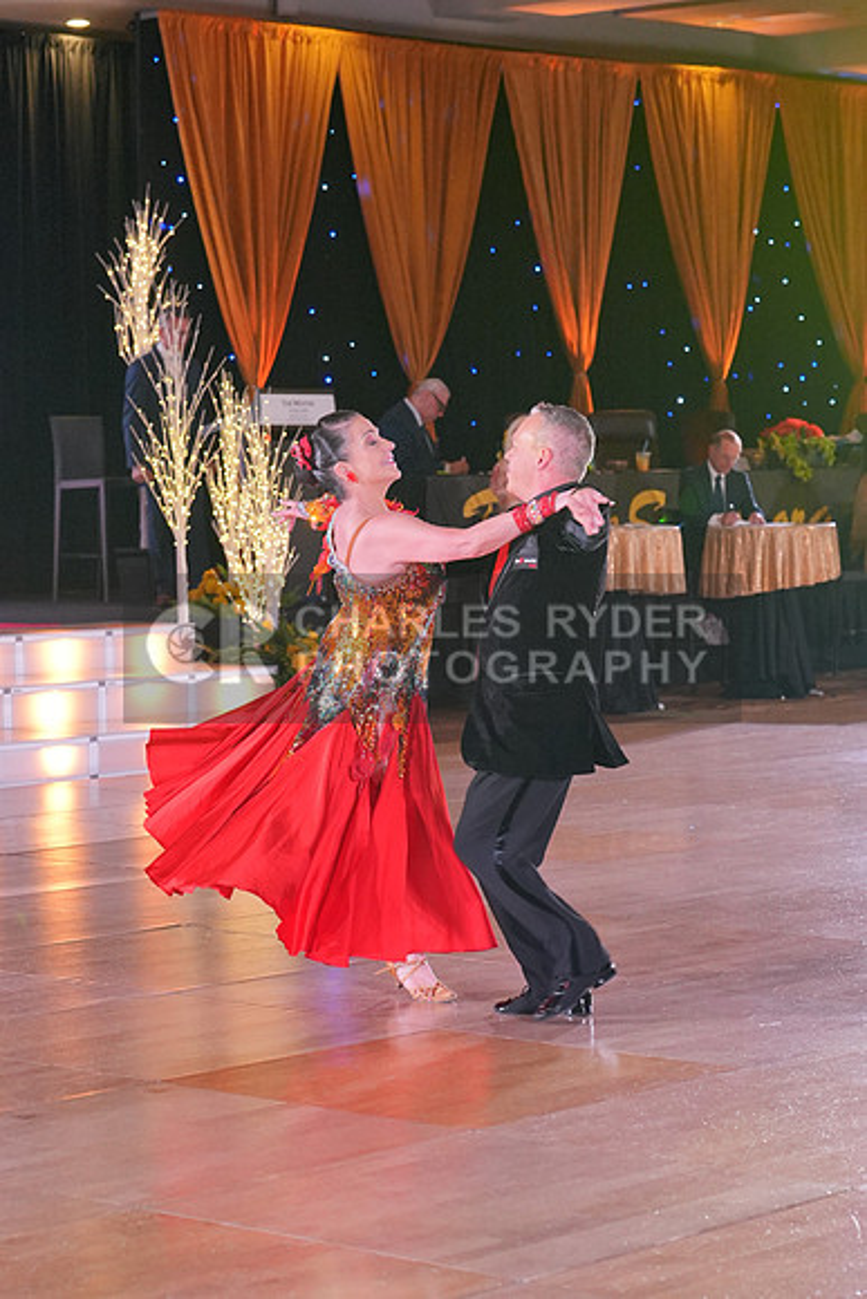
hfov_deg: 14.3
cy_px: 650
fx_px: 3466
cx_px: 434
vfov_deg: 21.2
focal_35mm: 96
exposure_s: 1/400
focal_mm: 64
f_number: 4
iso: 2500
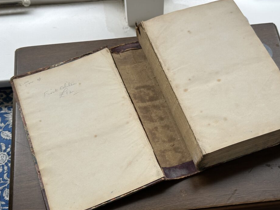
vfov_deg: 27.5
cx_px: 151
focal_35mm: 53
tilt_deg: -59.6
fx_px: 429
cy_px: 113
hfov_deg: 36.1
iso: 50
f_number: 1.78
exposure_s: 1/205
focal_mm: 6.86
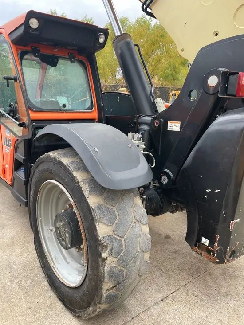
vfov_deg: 67.3
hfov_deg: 53.1
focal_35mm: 26
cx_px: 122
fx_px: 244
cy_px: 162
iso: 50
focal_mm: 4.2
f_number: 1.6
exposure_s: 1/121
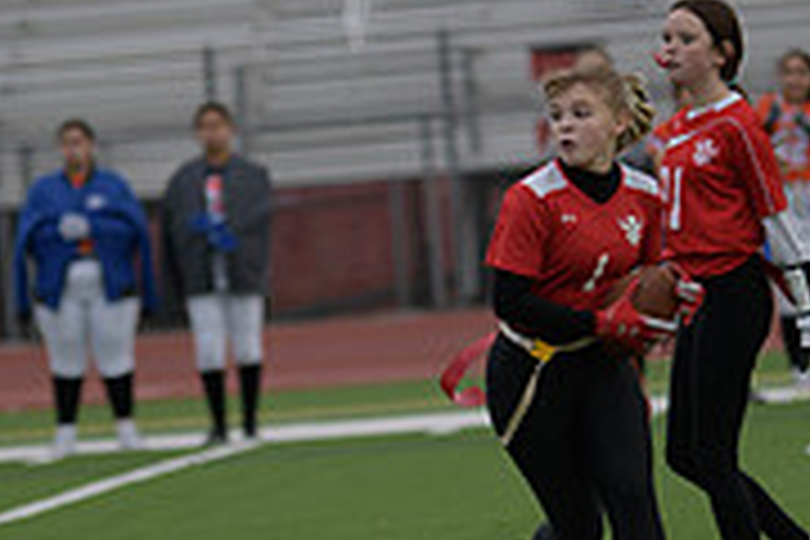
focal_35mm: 450
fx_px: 10124
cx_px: 432
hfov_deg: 4.6
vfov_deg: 3.1
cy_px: 340
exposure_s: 1/200
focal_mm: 140
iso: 180
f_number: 2.8
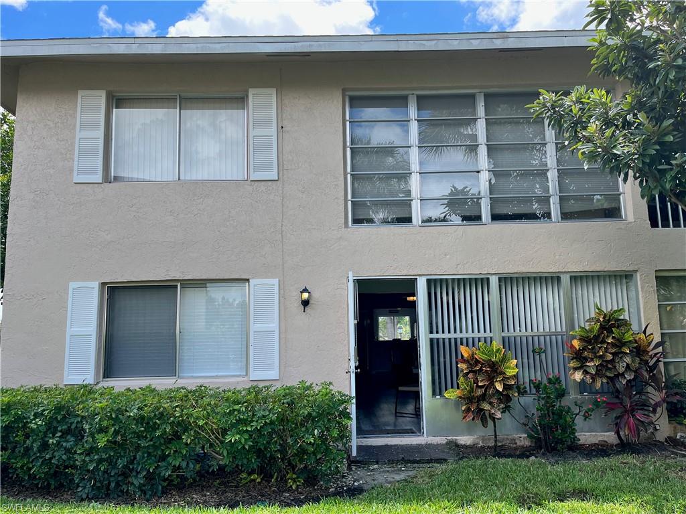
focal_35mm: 26
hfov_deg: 67.3
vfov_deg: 53.1
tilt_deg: +7.4
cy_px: 257
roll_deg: +2.6
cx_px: 343
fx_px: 515
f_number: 1.6
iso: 50
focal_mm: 5.1
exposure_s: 1/1186
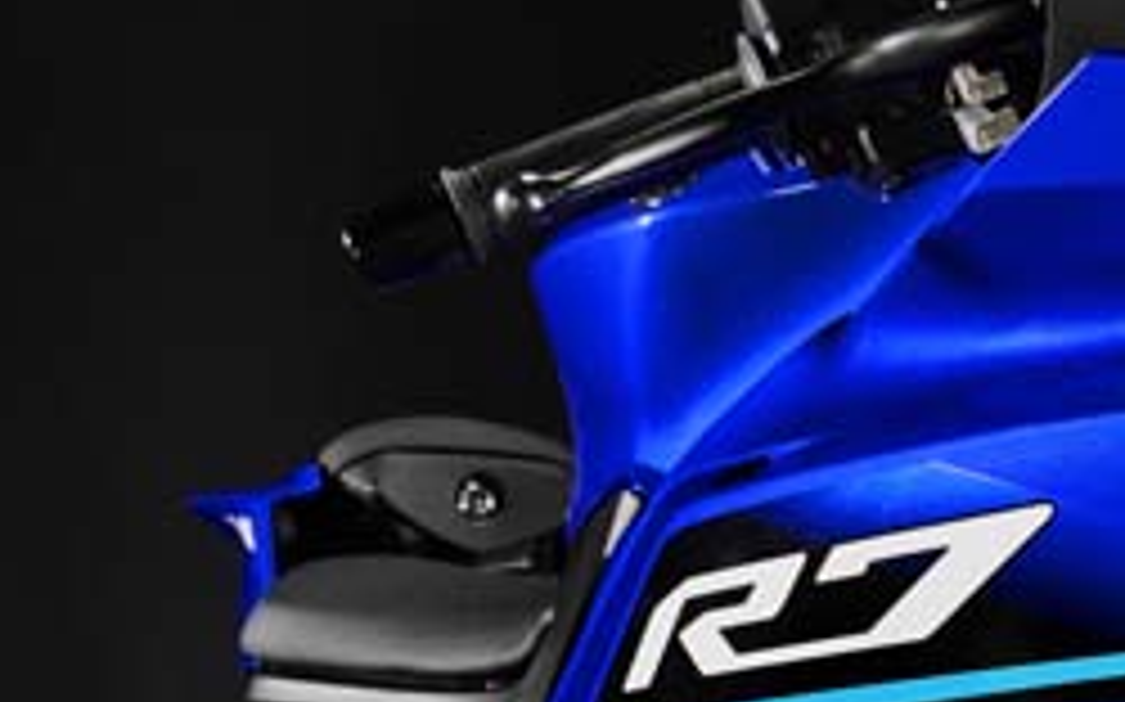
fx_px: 3095
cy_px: 286
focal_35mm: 101
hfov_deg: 19.8
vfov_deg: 12.9
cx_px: 1206
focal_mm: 31
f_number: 10
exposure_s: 1/15
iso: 800
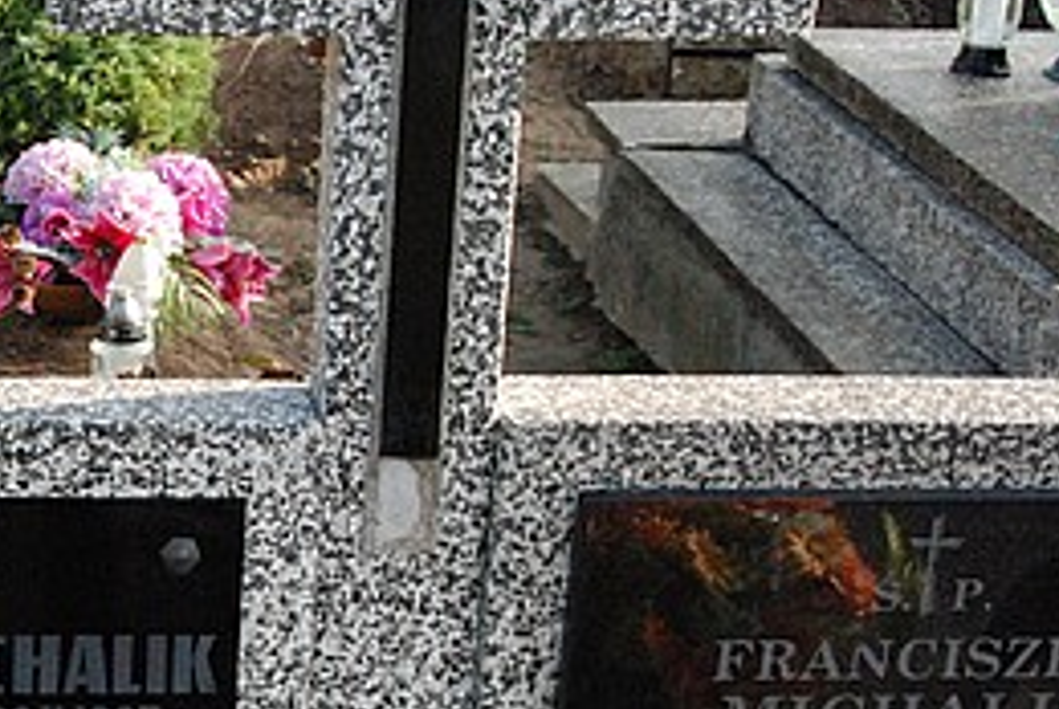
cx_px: 175
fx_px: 2827
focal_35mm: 96
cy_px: 489
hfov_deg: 20.9
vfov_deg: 14.3
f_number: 10
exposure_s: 1/400
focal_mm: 26
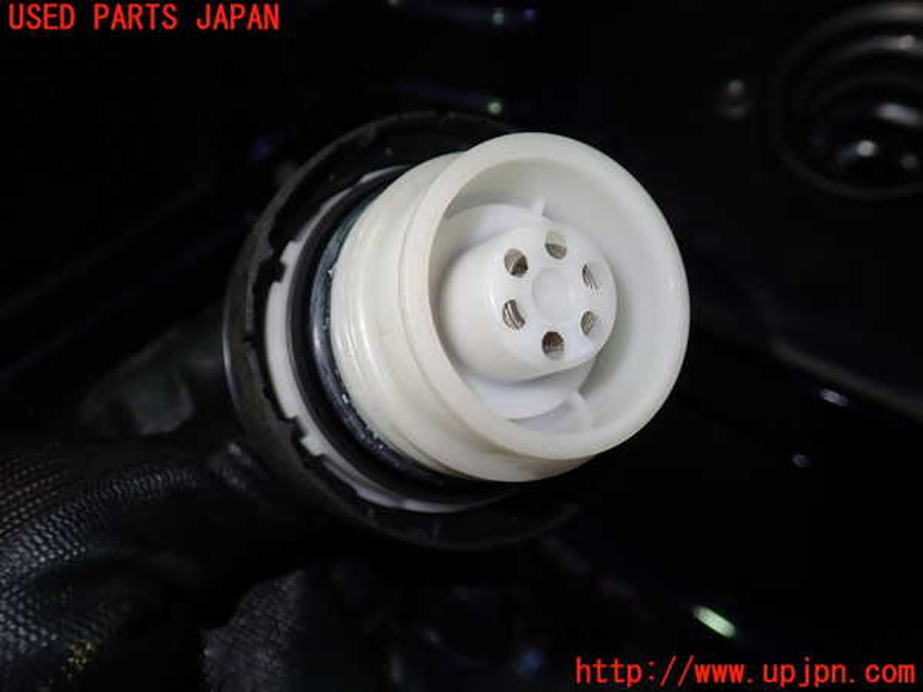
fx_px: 800
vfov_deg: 46.8
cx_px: 462
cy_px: 346
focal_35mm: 30
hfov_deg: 60.0
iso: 125
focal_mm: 5.4
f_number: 2.3
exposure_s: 1/60
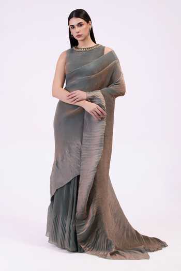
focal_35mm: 70
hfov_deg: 19.5
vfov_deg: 28.8
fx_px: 528
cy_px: 136
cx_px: 90
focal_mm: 70
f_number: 9
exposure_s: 1/125
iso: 250
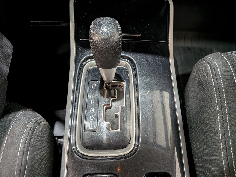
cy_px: 88
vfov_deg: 56.8
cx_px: 118
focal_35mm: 24
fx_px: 164
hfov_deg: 71.6
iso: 51
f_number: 1.7
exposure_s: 1/120
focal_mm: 4.53
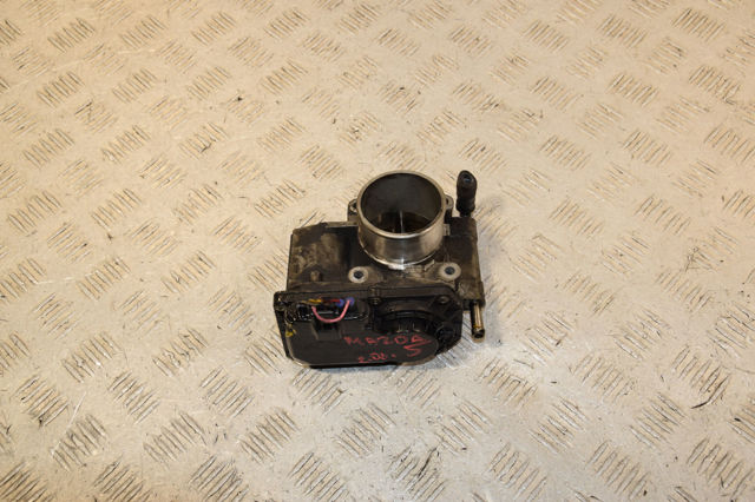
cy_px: 251
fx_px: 817
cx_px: 378
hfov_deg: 49.6
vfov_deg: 34.2
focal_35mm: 39
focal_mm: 26
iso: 800
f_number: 8
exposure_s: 1/200
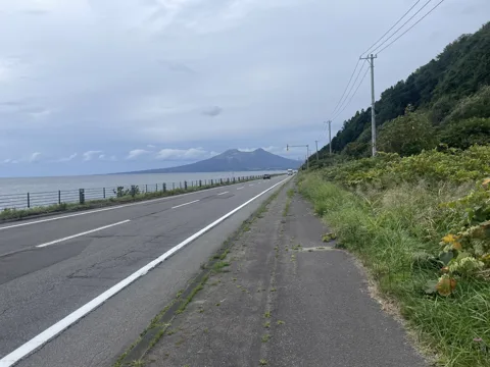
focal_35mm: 26
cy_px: 184
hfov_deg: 67.3
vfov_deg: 53.1
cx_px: 245
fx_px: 368
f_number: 1.6
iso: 32
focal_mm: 4.2
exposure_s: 1/2304
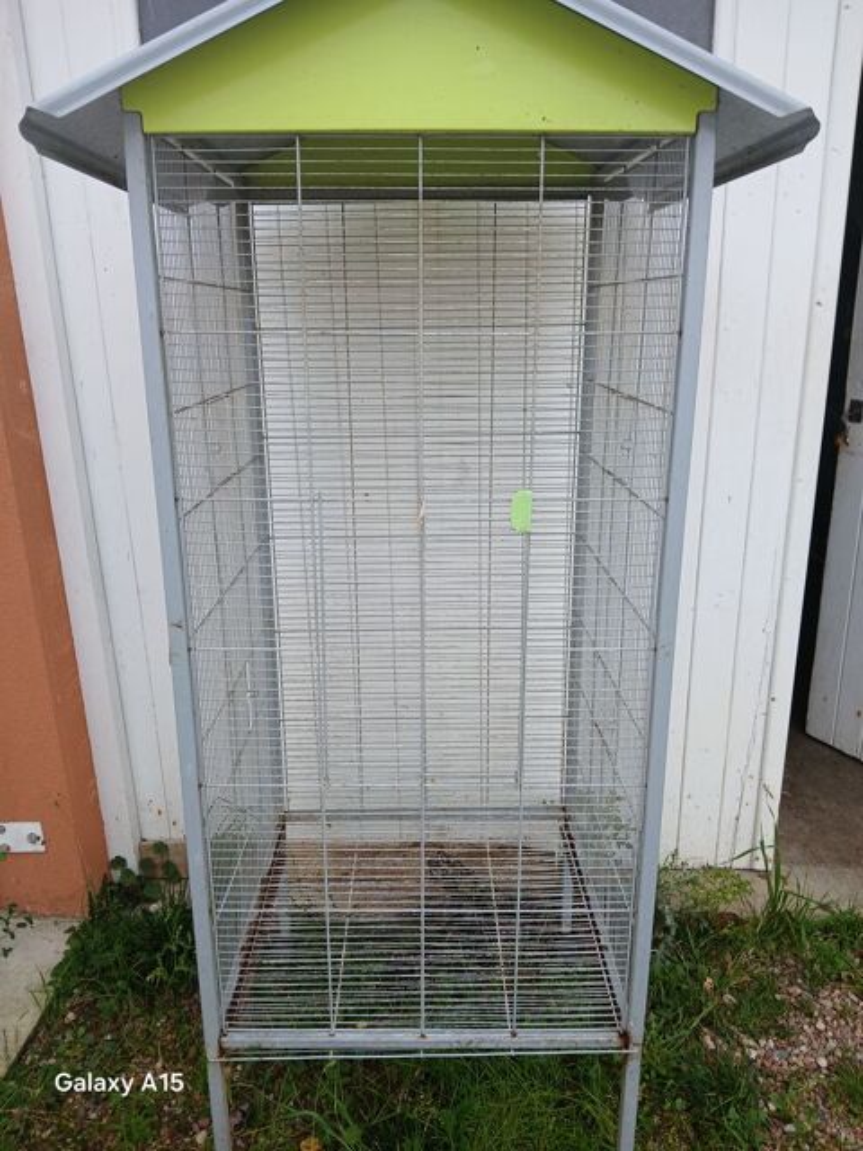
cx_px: 432
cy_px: 576
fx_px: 864
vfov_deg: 67.3
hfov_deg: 53.1
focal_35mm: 26
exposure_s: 1/50
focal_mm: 3.98
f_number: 1.8
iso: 25
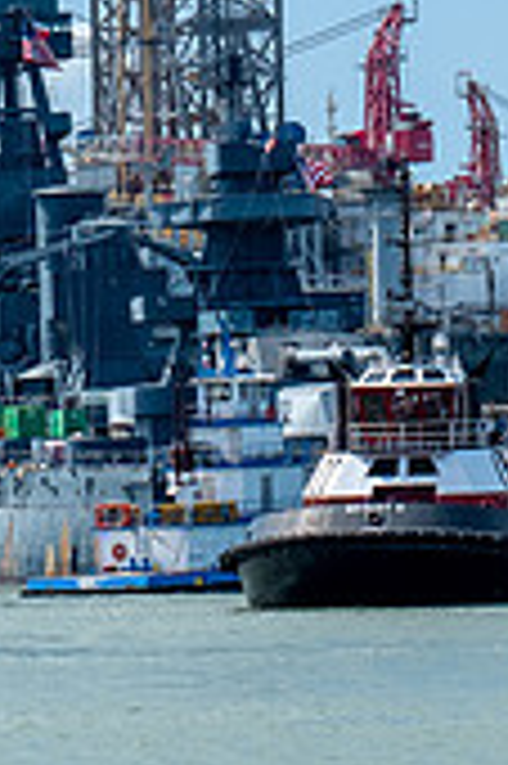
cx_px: 252
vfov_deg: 7.3
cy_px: 241
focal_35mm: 284
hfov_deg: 4.8
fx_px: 6023
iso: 200
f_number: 4.5
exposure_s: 1/1250
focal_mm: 55
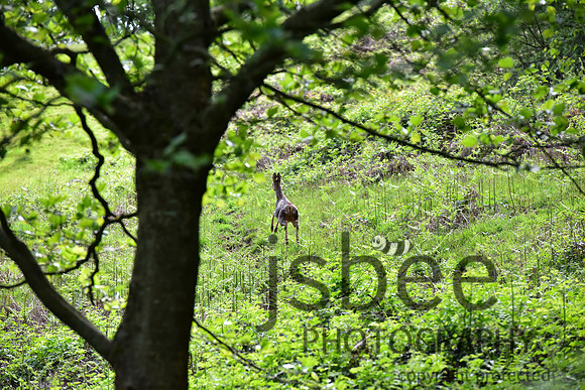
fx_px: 3169
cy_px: 195
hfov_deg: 10.5
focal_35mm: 195
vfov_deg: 7.0
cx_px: 292
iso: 1250
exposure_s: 1/800
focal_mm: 195
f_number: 7.1
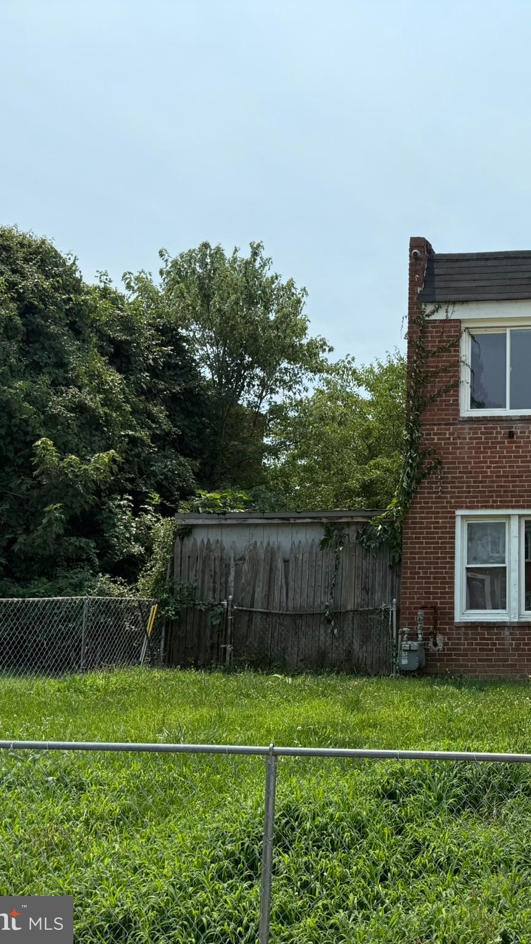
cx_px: 551
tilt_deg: +9.0
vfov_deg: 56.6
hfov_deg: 30.9
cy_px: 473
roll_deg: -0.7
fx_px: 876
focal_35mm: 35
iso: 80
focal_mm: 6.76
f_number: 1.78
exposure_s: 1/6173
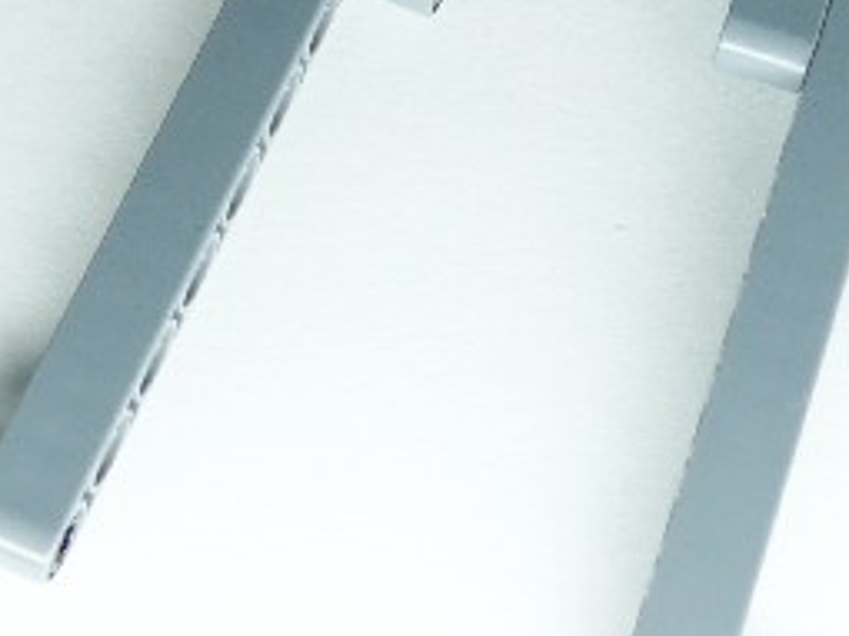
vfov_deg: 13.0
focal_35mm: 110
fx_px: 2697
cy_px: -170
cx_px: 556
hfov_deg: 17.9
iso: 100
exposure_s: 1/50
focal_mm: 6.2
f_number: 3
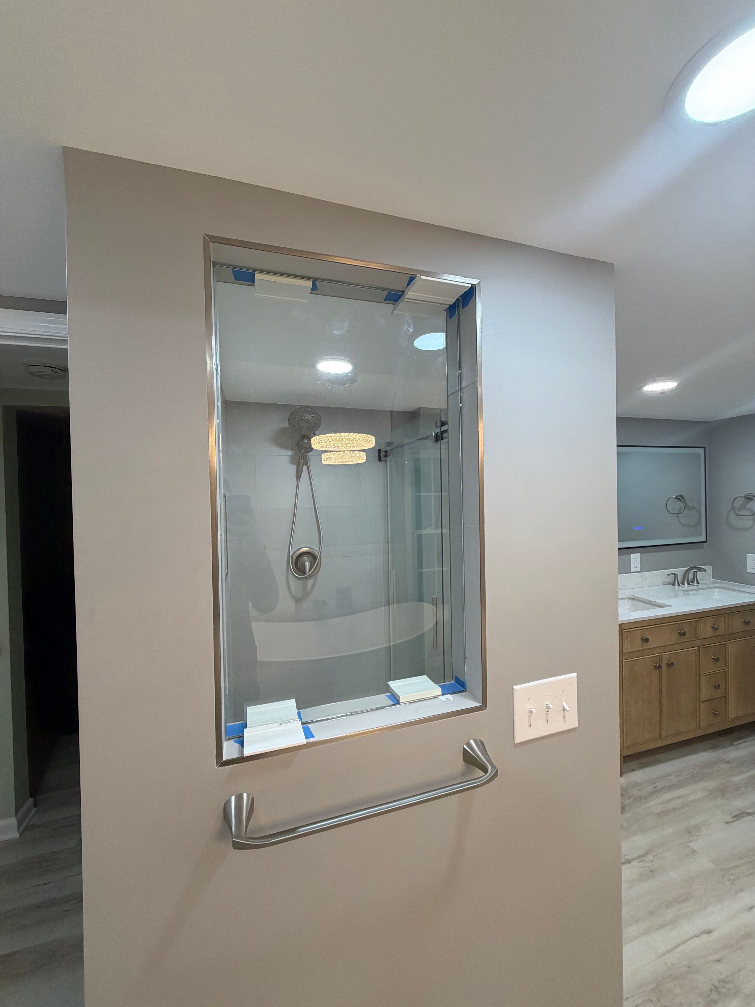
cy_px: 504
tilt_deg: -0.8
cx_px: 378
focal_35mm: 14
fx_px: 407
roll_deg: +0.8
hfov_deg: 85.7
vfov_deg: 102.1
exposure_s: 1/120
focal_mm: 2.22
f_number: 2.2
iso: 200
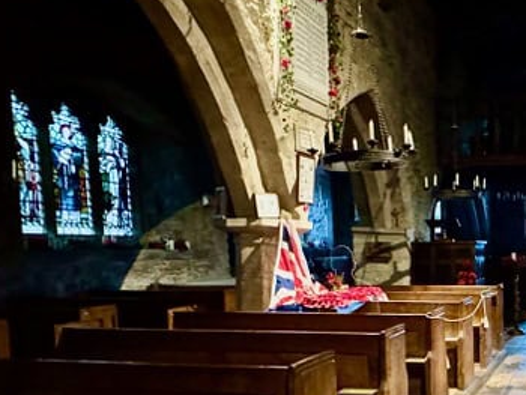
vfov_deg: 35.1
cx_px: 493
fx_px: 608
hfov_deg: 42.1
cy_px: 302
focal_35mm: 40
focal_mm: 2.2
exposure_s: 1/39
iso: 1600
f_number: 2.2
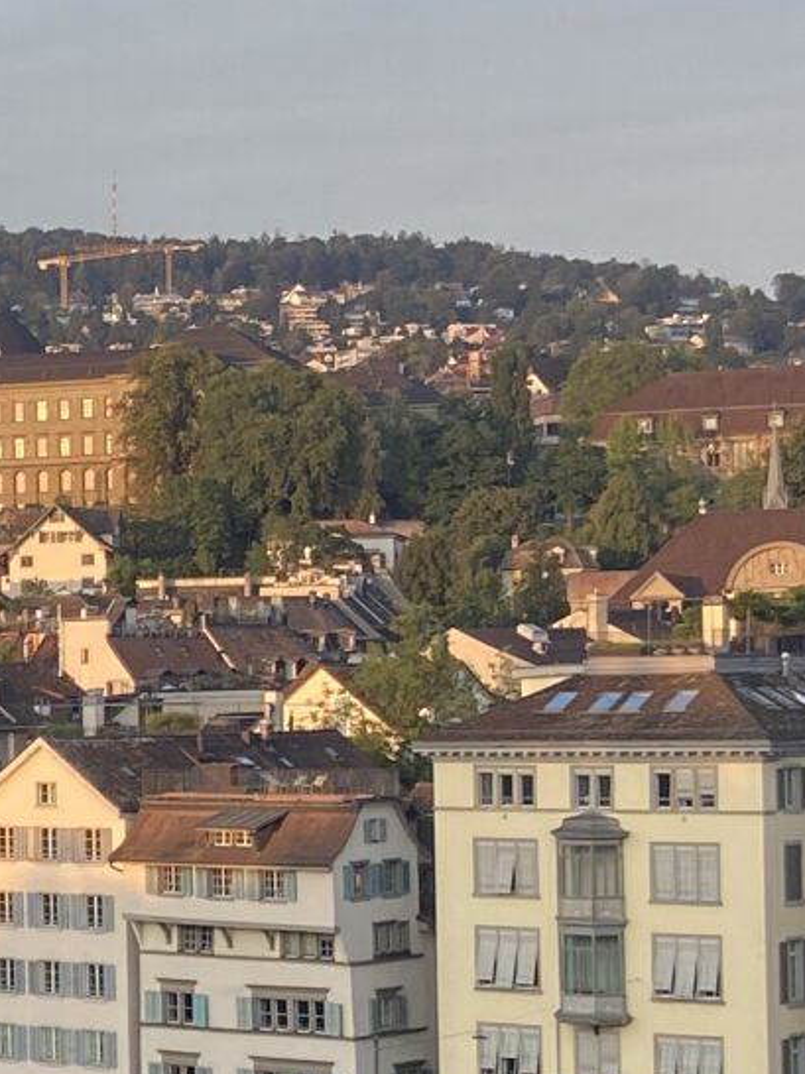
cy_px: 751
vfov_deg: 16.1
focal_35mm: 122
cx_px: -386
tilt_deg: -0.2
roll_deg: +1.0
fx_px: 3786
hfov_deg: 11.6
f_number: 1.8
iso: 32
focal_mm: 4.25
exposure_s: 1/479
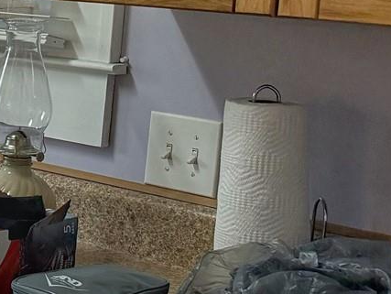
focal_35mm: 115
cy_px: 111
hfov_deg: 13.3
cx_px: -508
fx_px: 1300
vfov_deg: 12.9
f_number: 1.78
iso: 200
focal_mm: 6.76
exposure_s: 1/127
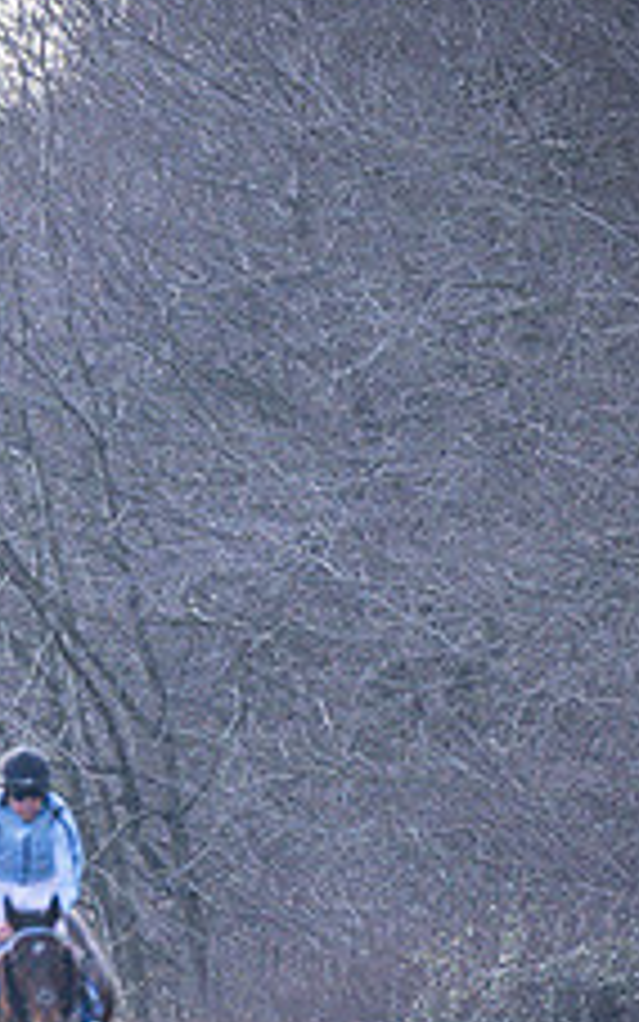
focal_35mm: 1247
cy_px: 873
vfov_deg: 1.7
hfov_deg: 1.1
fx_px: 34724
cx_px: -155
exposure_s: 1/1600
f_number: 2.8
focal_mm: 200
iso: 400
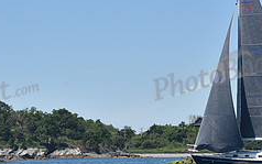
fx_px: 1243
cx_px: 97
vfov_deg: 7.5
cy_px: 30
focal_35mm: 174
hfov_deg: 12.0
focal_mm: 70
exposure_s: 1/1000
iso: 200
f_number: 5
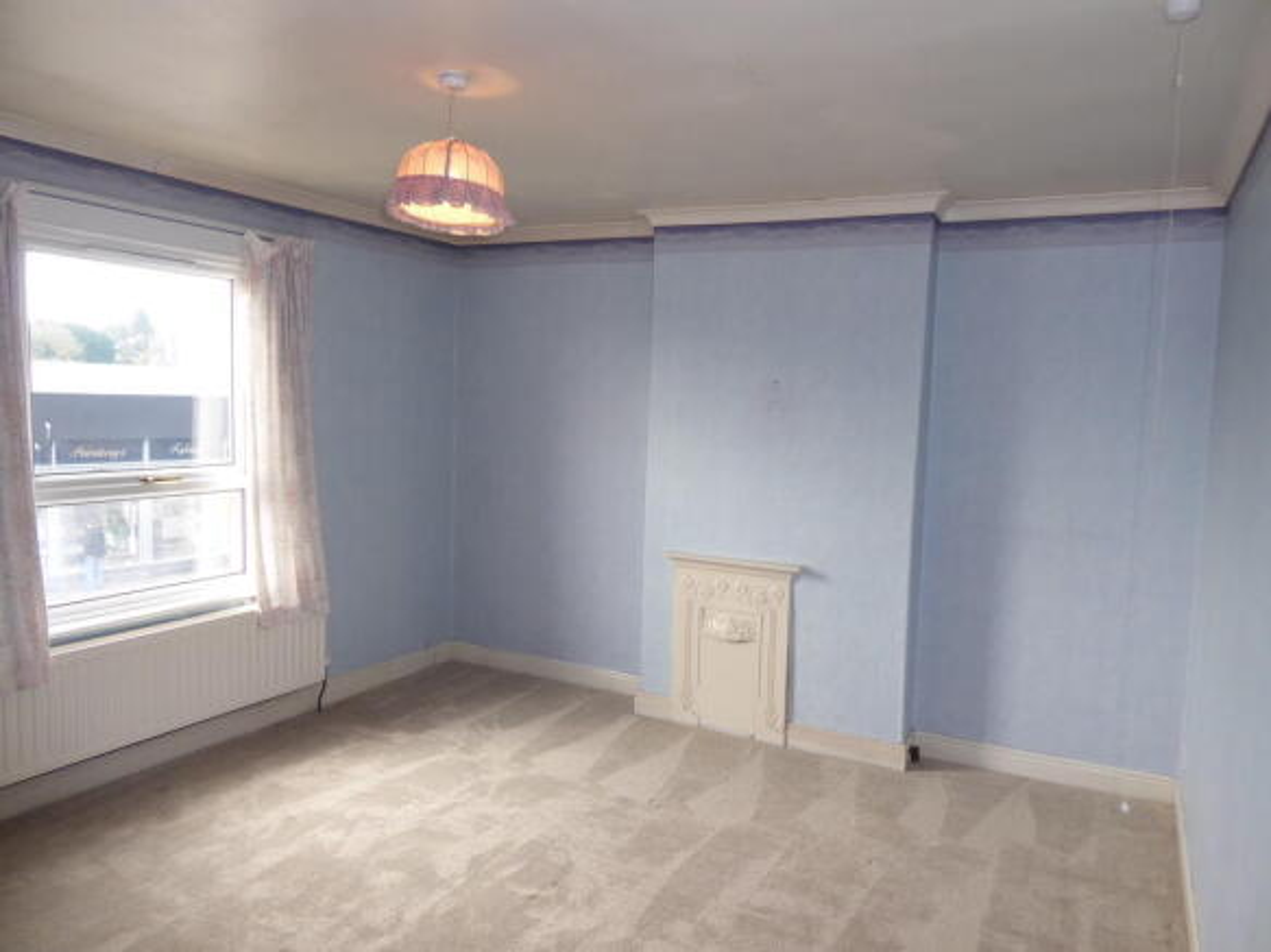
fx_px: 881
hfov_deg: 71.6
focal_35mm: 24
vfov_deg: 56.8
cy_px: 476
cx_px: 636
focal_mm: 4.3
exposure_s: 1/60
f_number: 3.3
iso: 160
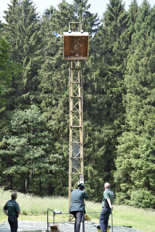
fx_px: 465
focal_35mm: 72
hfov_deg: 18.9
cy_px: 116
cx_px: 78
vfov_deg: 28.1
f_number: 8
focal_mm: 48
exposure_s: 1/250
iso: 400
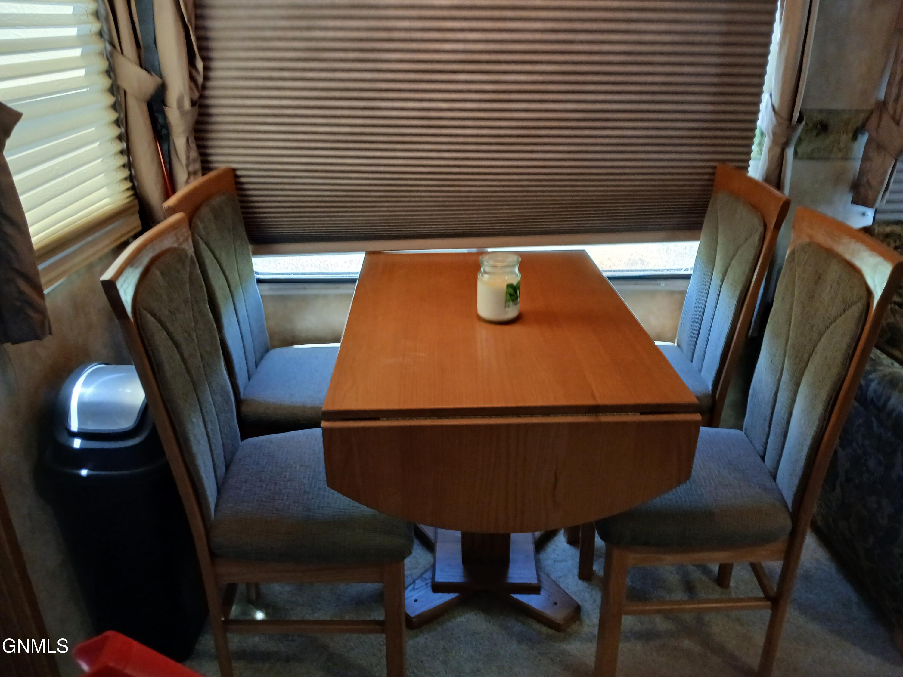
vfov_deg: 53.1
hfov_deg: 67.3
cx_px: 452
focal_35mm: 26
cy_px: 338
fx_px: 678
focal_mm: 3.98
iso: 250
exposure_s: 1/24
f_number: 1.8
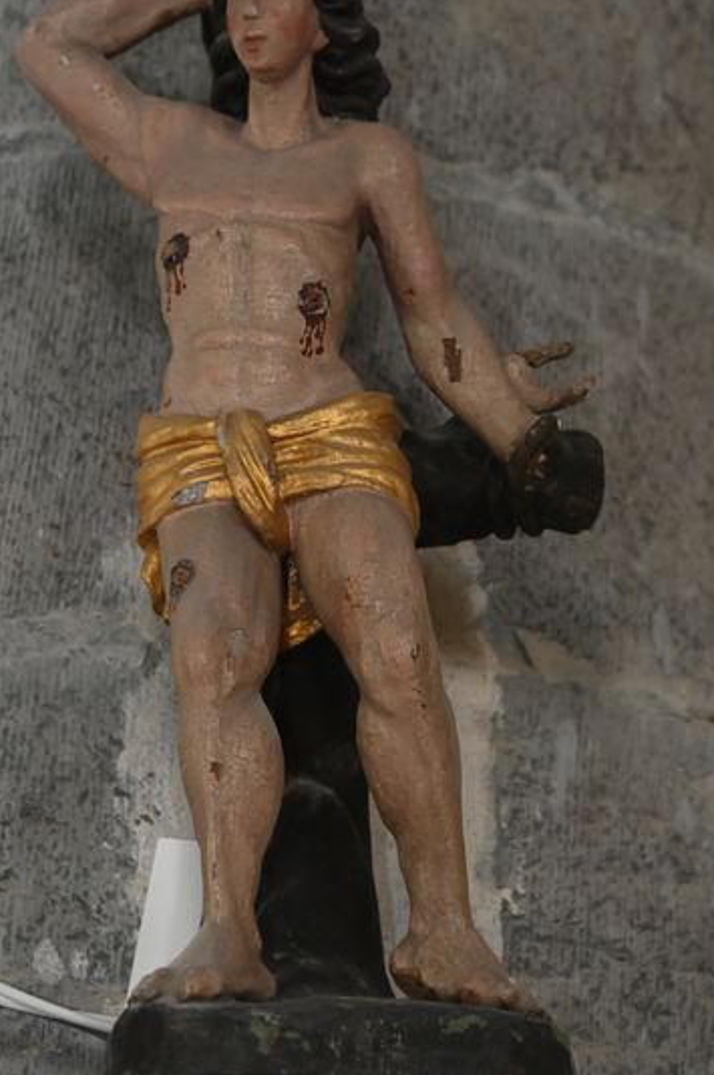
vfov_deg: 9.2
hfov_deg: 6.1
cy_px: 380
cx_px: 366
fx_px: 6647
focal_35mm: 223
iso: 3200
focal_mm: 170
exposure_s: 1/60
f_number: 6.3
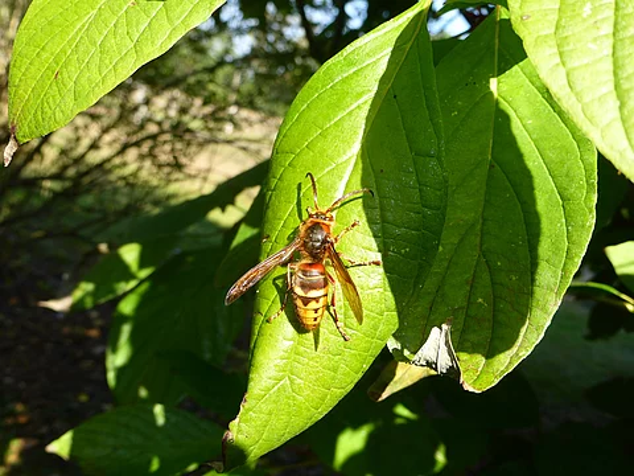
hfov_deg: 43.9
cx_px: 317
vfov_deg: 33.6
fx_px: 788
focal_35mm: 43
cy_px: 238
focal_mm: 7.4
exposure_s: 1/200
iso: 100
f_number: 3.9
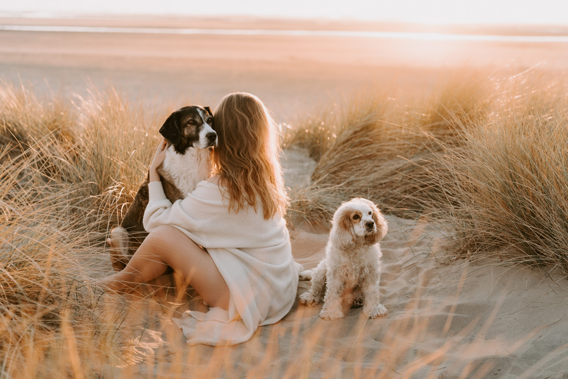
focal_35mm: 50
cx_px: 284
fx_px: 789
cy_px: 190
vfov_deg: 27.0
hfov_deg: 39.6
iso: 160
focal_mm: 50
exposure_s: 1/320
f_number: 2.5
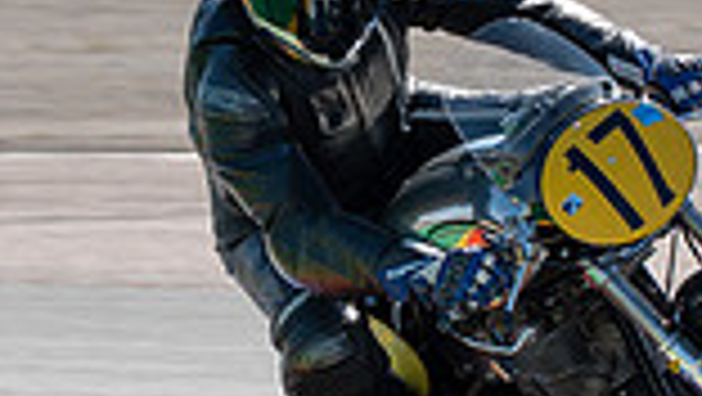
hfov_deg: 2.4
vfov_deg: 1.3
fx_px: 16951
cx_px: 511
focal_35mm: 910
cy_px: 277
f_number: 9
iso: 160
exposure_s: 1/320
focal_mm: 200
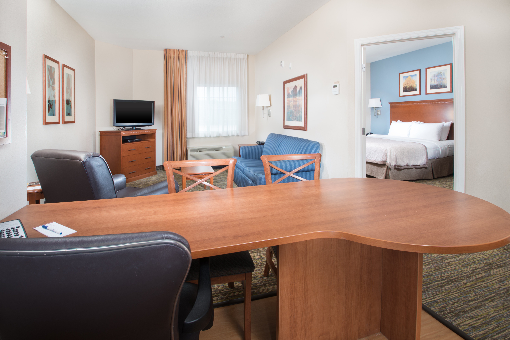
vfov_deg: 70.5
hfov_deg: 93.3
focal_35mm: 17
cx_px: 255
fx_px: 241
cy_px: 170
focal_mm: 17
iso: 100
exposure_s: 1/20
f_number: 11
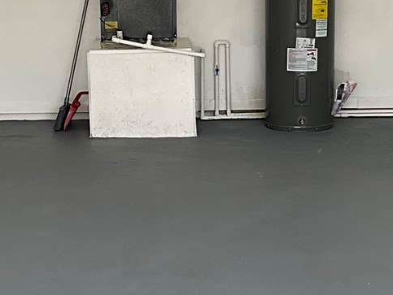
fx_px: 1091
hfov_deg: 20.4
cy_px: 94
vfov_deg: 15.4
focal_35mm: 96
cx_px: 194
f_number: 1.8
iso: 25
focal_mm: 3
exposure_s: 1/329
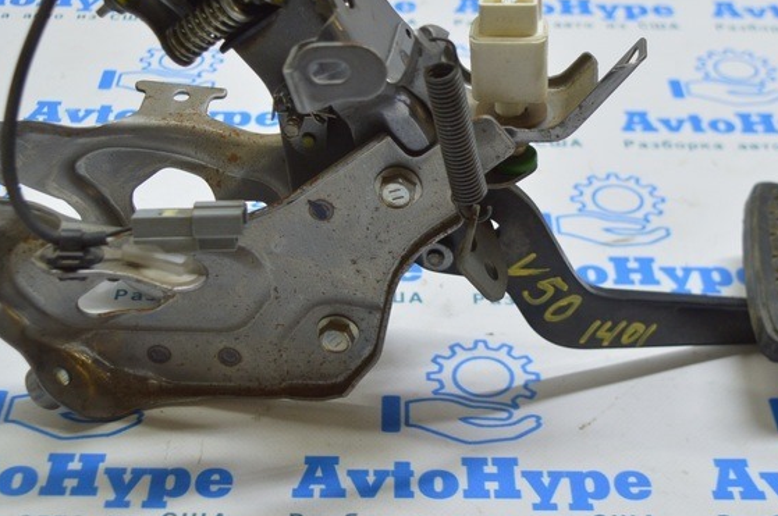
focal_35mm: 66
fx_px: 1424
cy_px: 168
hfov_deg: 30.6
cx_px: 397
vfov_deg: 20.5
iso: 400
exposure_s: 1/60
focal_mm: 24
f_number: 4
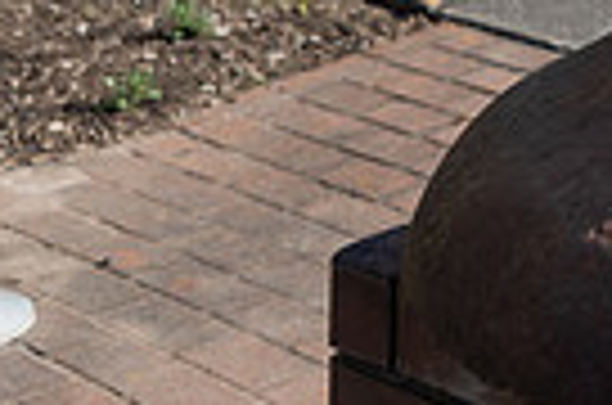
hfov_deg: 14.8
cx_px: 1191
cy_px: -354
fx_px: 1967
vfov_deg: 10.9
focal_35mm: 116
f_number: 4
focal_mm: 24
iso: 100
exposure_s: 1/2000
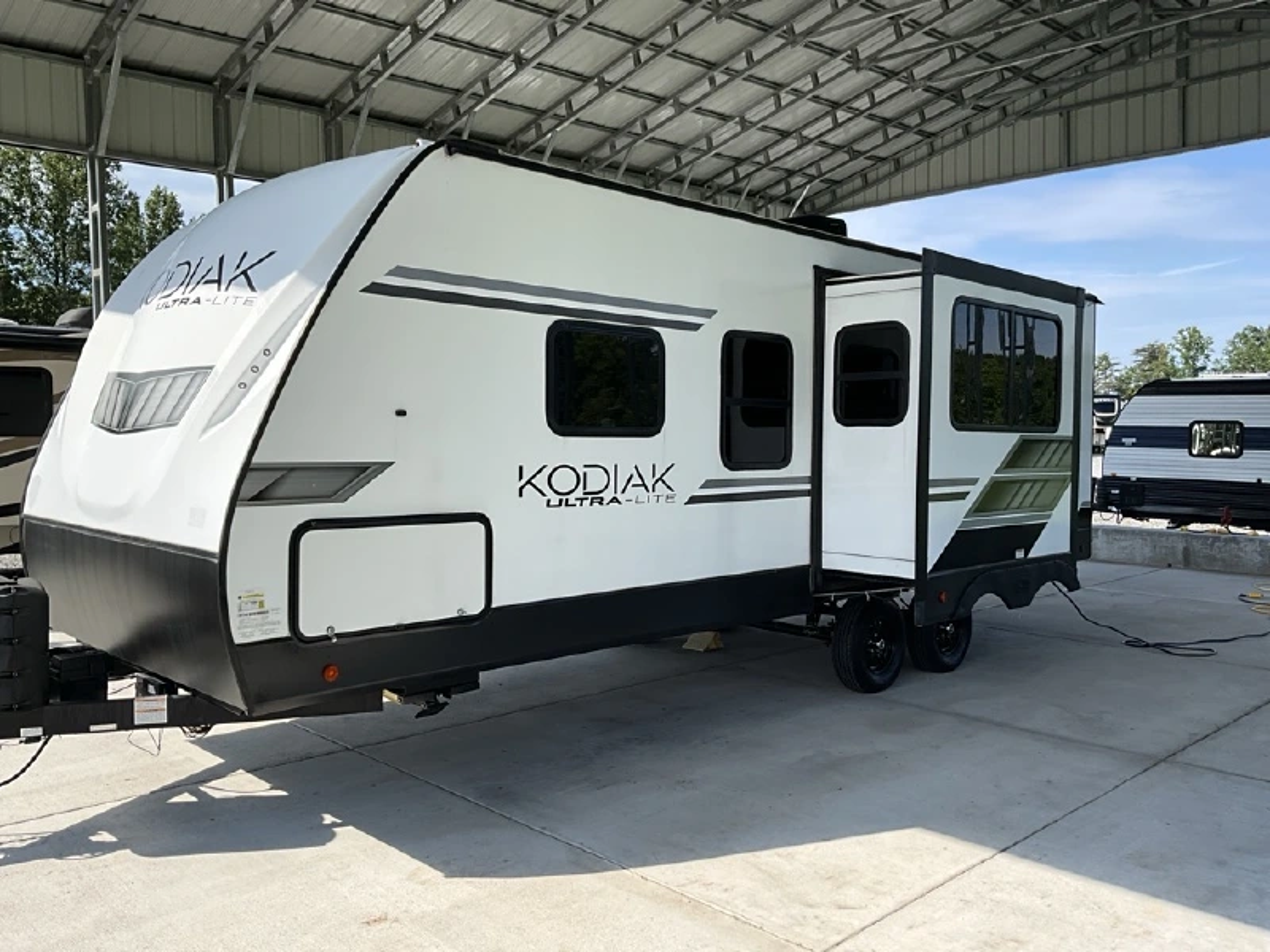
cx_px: 635
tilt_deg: -4.1
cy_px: 476
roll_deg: +1.2
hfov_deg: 61.7
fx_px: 1064
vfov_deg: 48.2
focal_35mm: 29
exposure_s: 1/1377
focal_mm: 3
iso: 25
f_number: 1.8
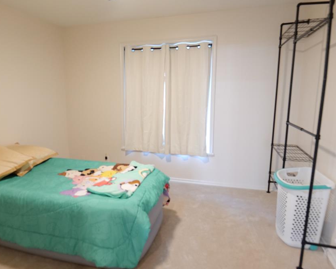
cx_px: 149
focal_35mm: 23
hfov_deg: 72.4
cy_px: 136
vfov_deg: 60.9
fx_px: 229
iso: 5000
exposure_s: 1/60
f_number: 3.5
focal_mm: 20
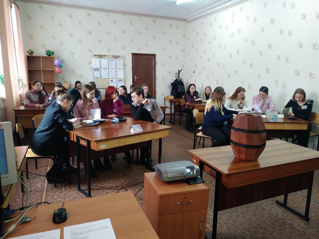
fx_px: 230
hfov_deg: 69.4
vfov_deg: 54.9
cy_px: 121
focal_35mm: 25
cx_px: 165
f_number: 1.9
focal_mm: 3.94
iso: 593
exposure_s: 1/25
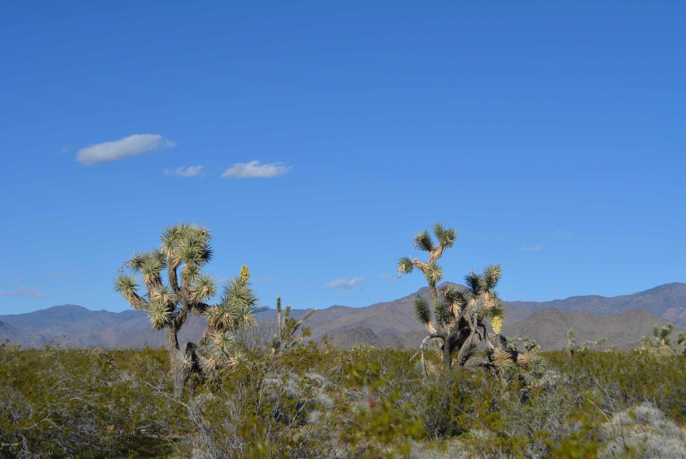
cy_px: 230
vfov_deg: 22.7
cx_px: 343
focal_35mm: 60
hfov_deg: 33.4
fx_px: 1144
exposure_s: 1/2000
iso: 400
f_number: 8
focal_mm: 40
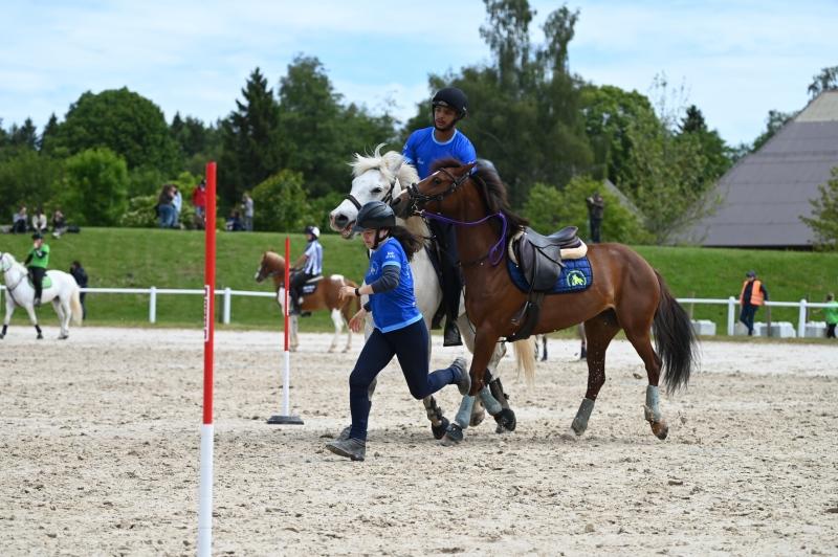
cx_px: 419
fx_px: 2558
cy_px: 278
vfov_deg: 12.4
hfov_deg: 18.6
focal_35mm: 110
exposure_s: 1/1250
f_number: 5.6
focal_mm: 110
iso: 320
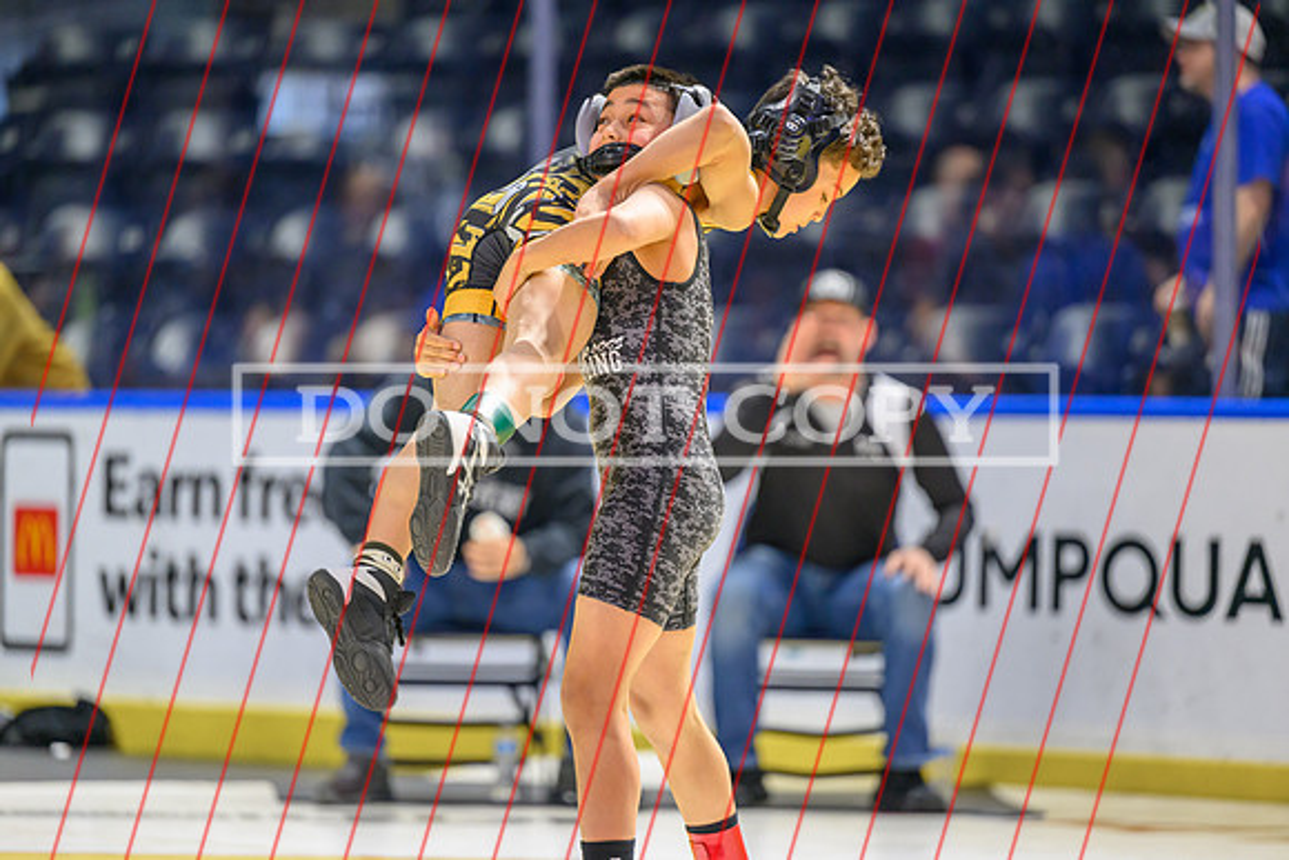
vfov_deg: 7.3
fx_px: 6761
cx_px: 644
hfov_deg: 10.9
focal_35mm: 189
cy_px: 430
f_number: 2.8
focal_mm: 185
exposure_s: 1/640
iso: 3600
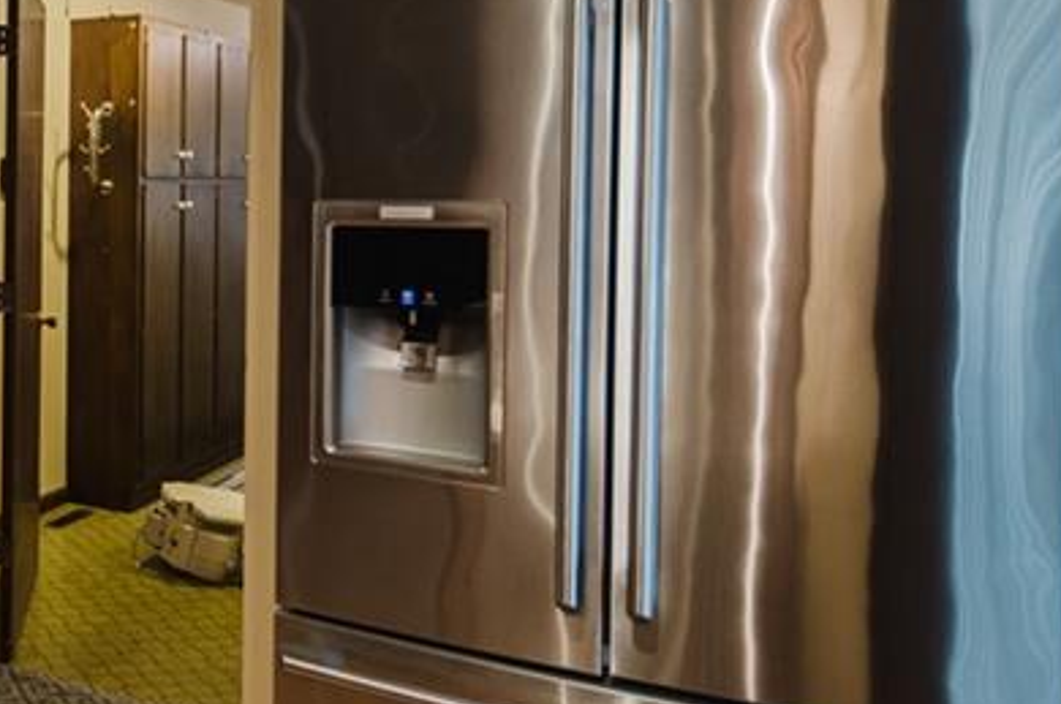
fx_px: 1236
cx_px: -169
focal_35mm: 42
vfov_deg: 31.5
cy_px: 211
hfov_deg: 37.1
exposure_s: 1/100
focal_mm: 16
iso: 800
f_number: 2.8
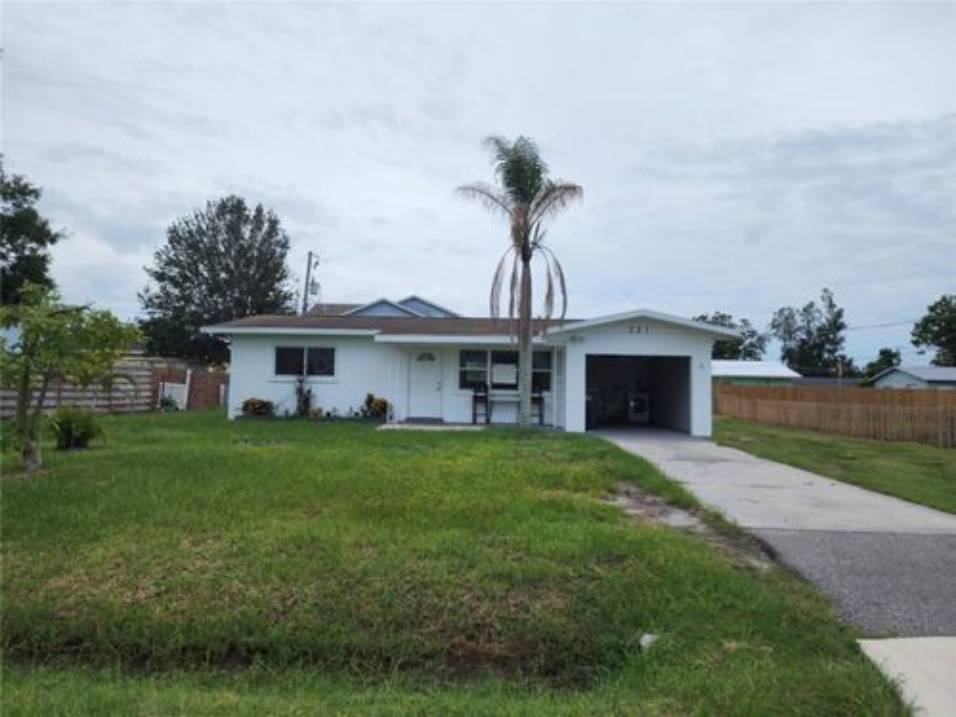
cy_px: 358
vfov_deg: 58.9
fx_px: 635
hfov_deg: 73.9
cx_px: 478
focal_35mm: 23
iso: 12
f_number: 1.8
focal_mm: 6.4
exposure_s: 1/1272
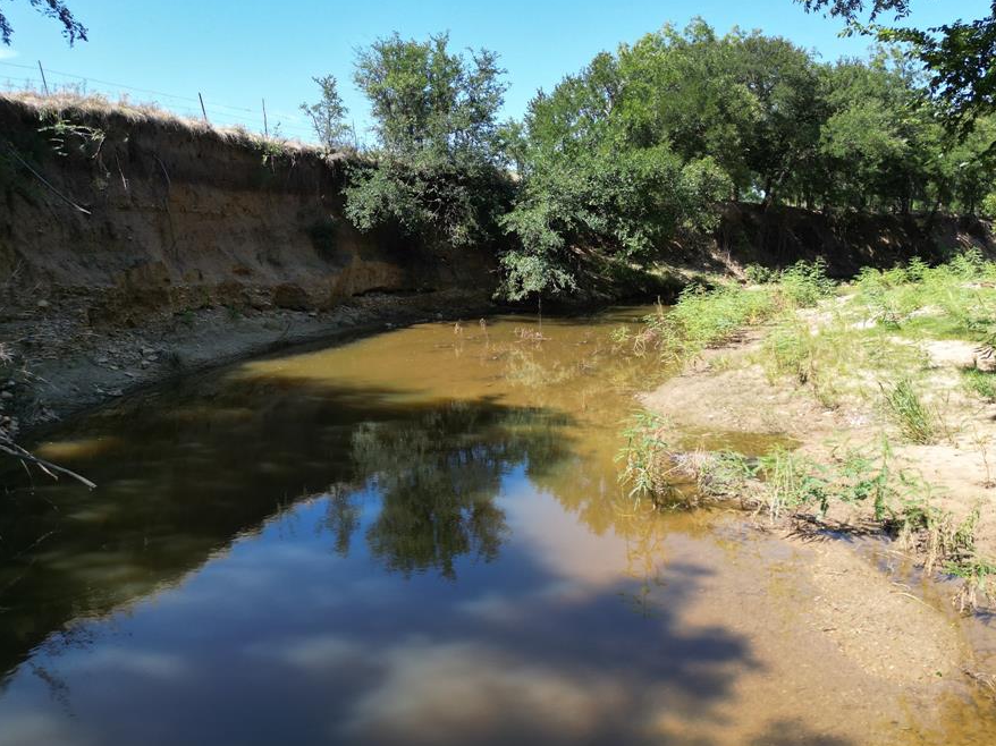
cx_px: 560
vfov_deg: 49.7
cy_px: 341
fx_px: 805
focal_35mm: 28
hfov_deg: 63.2
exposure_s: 1/1000
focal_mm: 6.72
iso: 100
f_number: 1.7
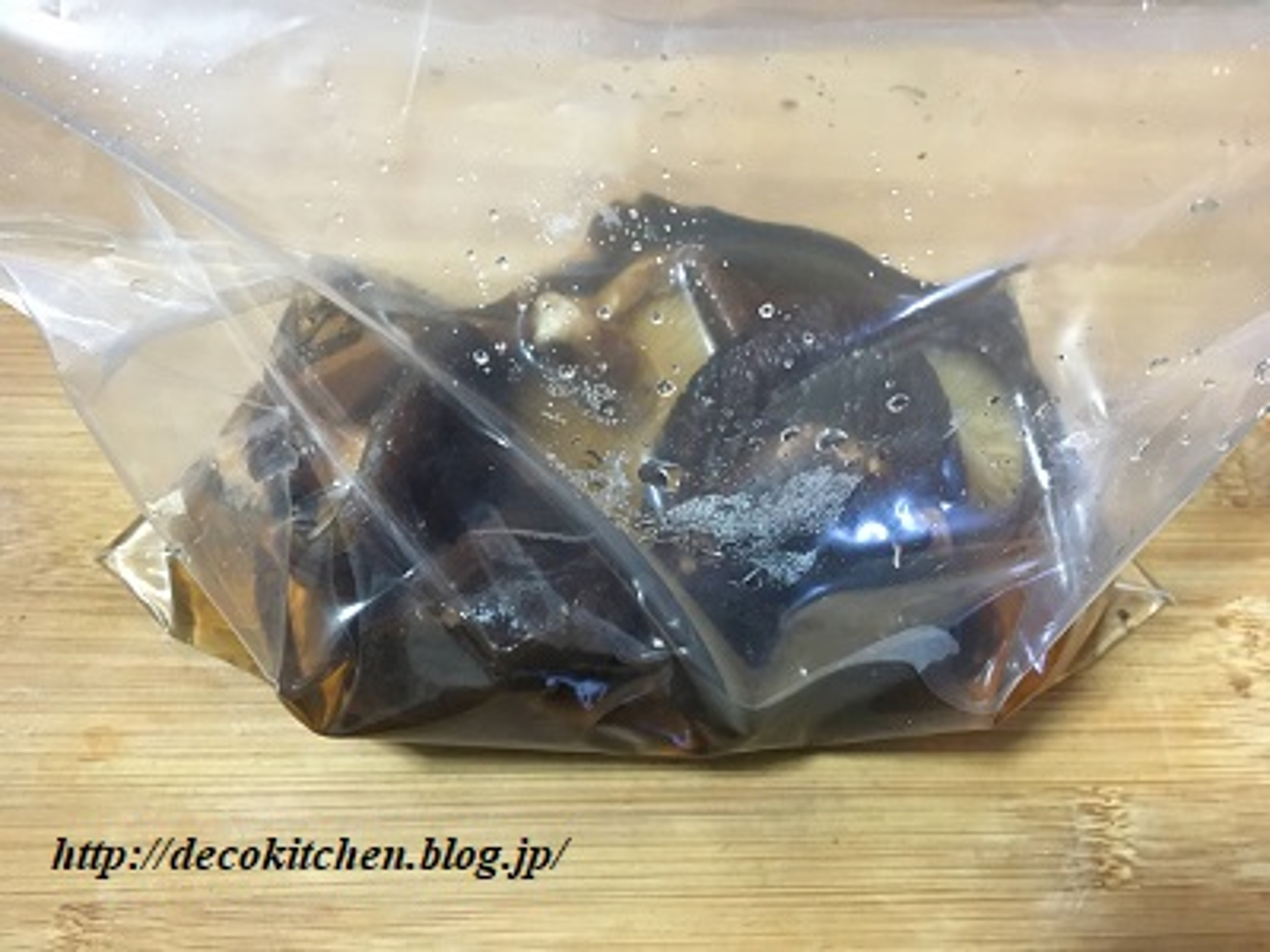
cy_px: 476
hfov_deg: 61.7
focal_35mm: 29
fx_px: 1064
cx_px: 635
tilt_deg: -73.1
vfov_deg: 48.2
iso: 320
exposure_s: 1/15
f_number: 2.2
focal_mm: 4.15
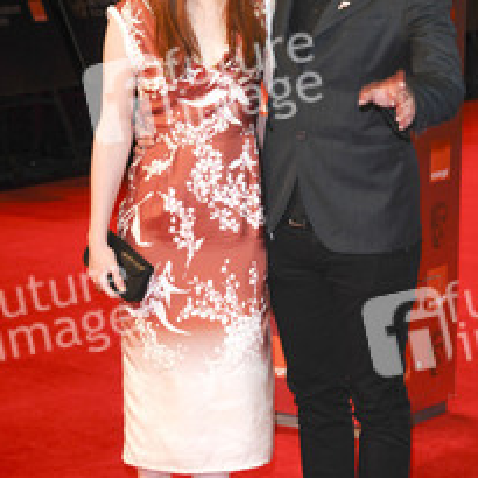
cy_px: 205
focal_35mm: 144
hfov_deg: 12.1
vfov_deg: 12.1
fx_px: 2250
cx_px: 270
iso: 400
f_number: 4.5
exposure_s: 1/160
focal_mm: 58
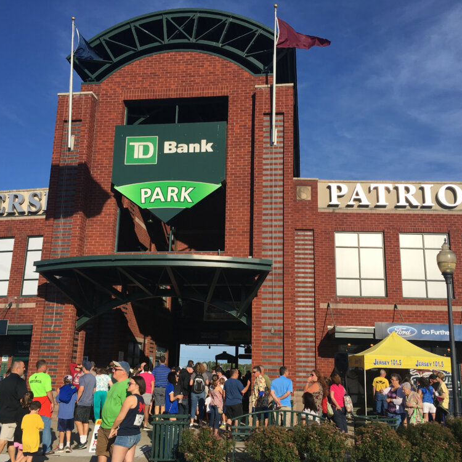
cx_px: 237
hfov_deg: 47.2
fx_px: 528
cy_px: 236
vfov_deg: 47.2
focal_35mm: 35
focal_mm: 4.15
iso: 25
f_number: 2.2
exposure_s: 1/2262
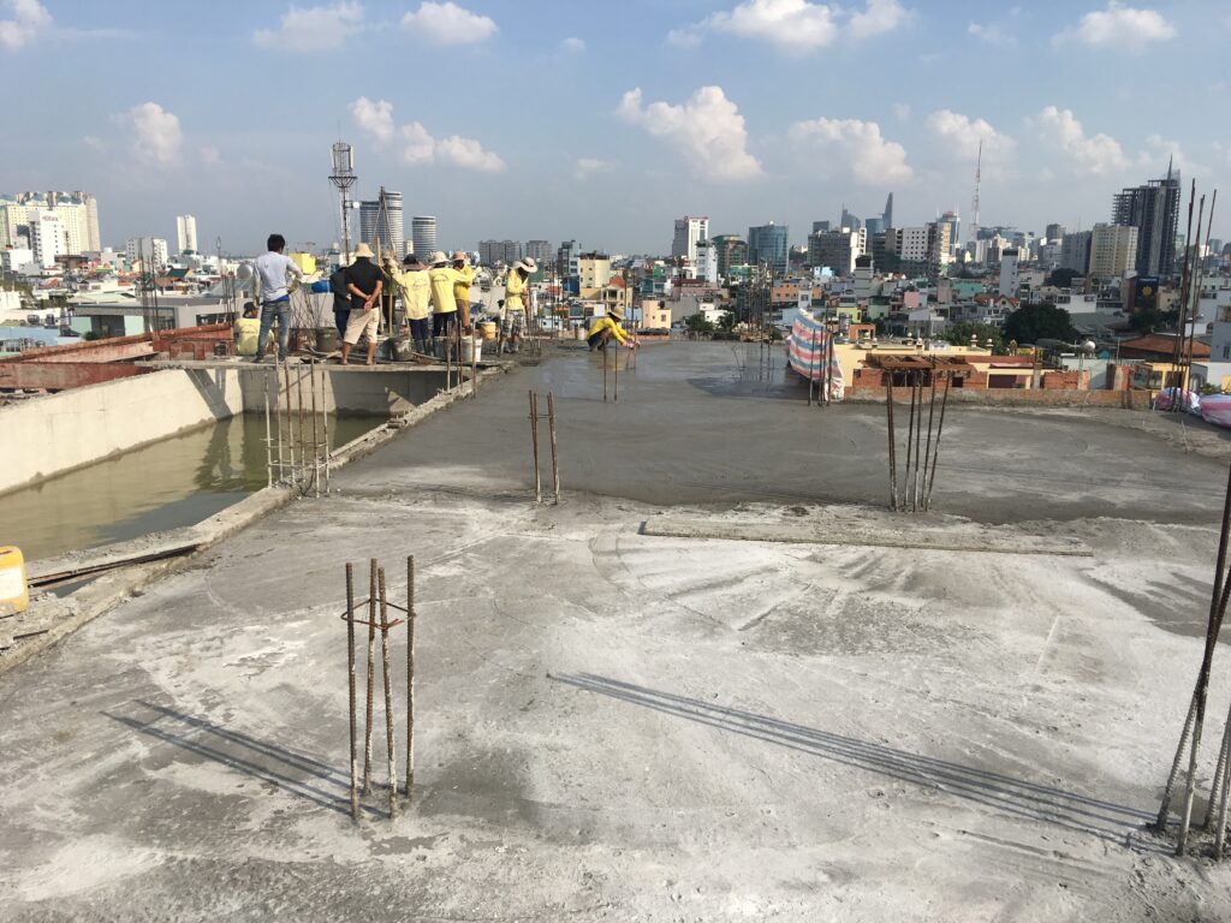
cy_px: 462
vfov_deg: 48.2
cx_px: 616
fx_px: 1031
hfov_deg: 61.7
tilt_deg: -10.5
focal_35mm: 29
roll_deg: -0.3
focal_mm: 4.15
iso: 25
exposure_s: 1/1789
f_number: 2.2
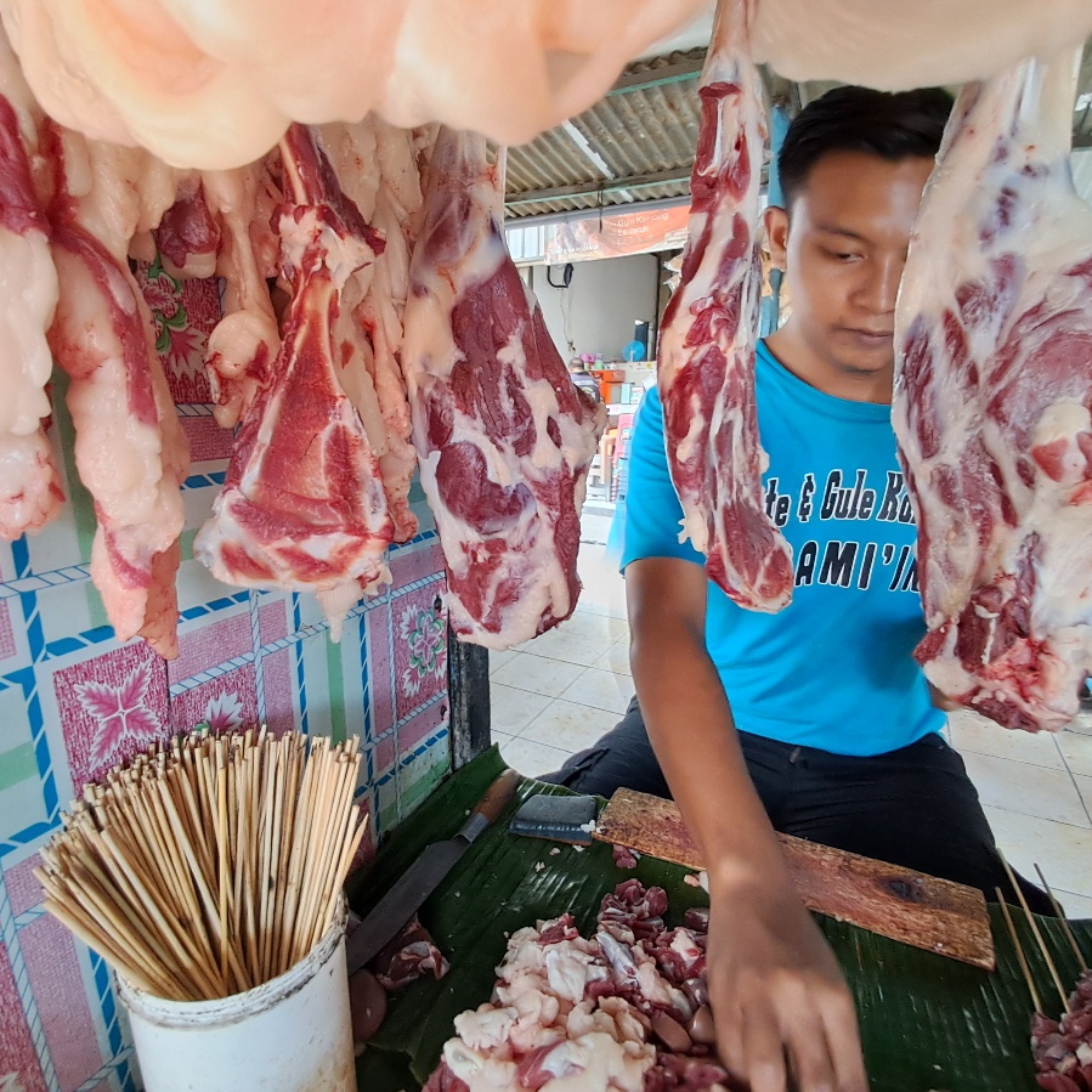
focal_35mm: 19
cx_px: 536
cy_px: 543
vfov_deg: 77.7
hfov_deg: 77.7
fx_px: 678
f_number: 2.2
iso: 250
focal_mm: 1.64
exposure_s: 1/50
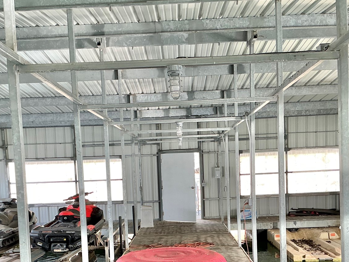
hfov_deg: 38.9
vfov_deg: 29.1
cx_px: 173
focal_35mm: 49
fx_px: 494
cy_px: 208
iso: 64
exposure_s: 1/120
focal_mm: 3
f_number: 1.8
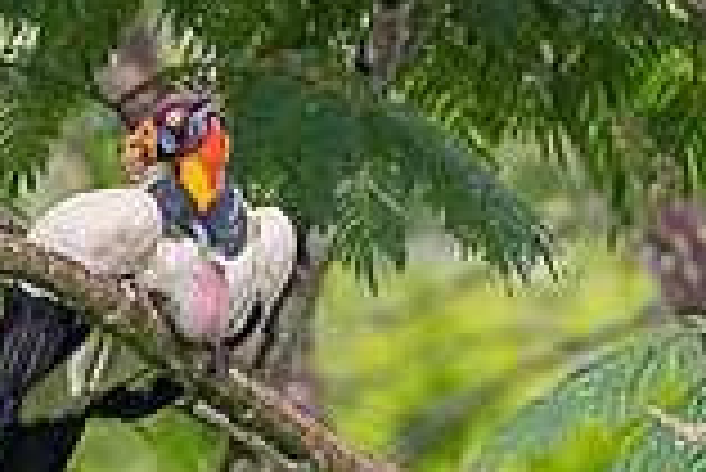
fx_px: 39120
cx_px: 494
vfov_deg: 0.7
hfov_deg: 1.0
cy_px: 411
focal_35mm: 1993
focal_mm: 500
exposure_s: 1/500
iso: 400
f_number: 4
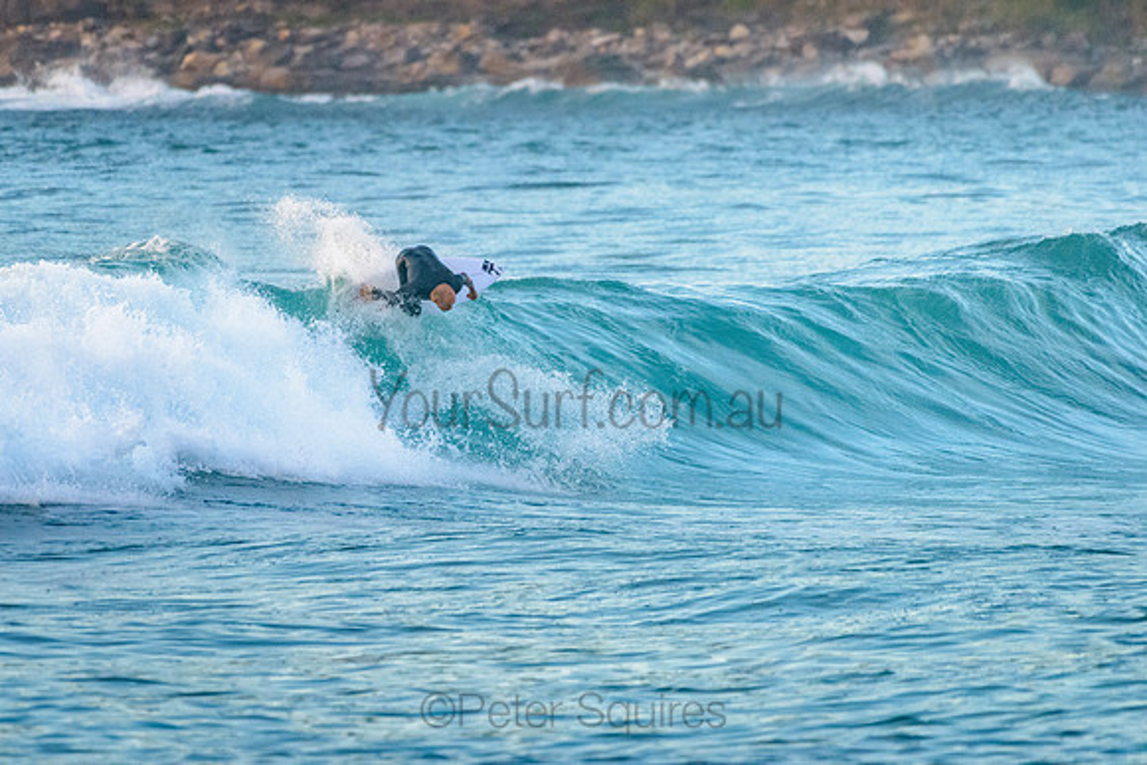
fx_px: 19511
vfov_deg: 2.2
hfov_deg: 3.4
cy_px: 297
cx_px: 445
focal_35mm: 612
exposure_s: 1/2000
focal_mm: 500
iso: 3200
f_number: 5.6
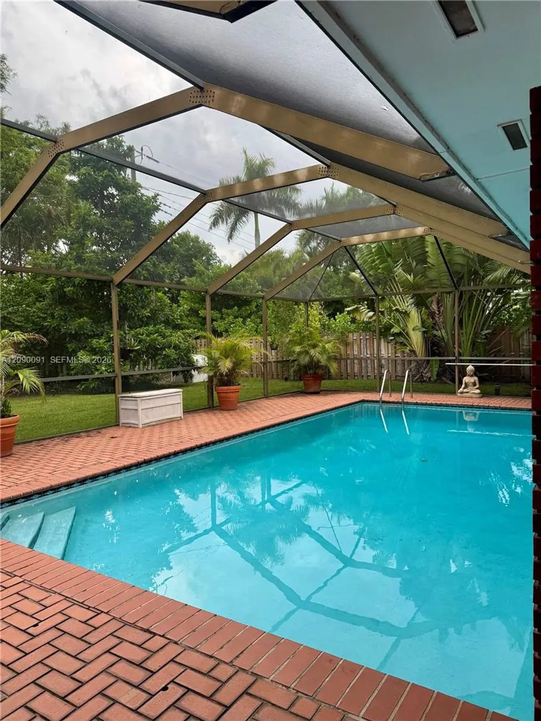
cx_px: 270
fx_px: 500
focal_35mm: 24
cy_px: 360
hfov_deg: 56.8
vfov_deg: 71.6
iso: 80
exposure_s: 1/925
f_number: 1.78
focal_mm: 6.76
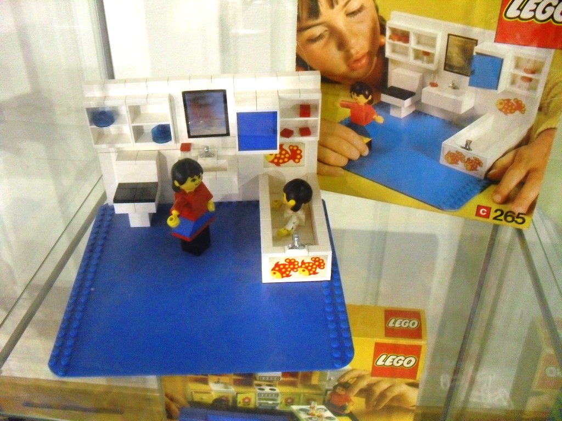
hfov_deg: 52.6
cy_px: 210
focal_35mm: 35
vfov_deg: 40.7
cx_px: 281
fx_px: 568
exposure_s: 1/15
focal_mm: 6.3
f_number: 3.2
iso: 400
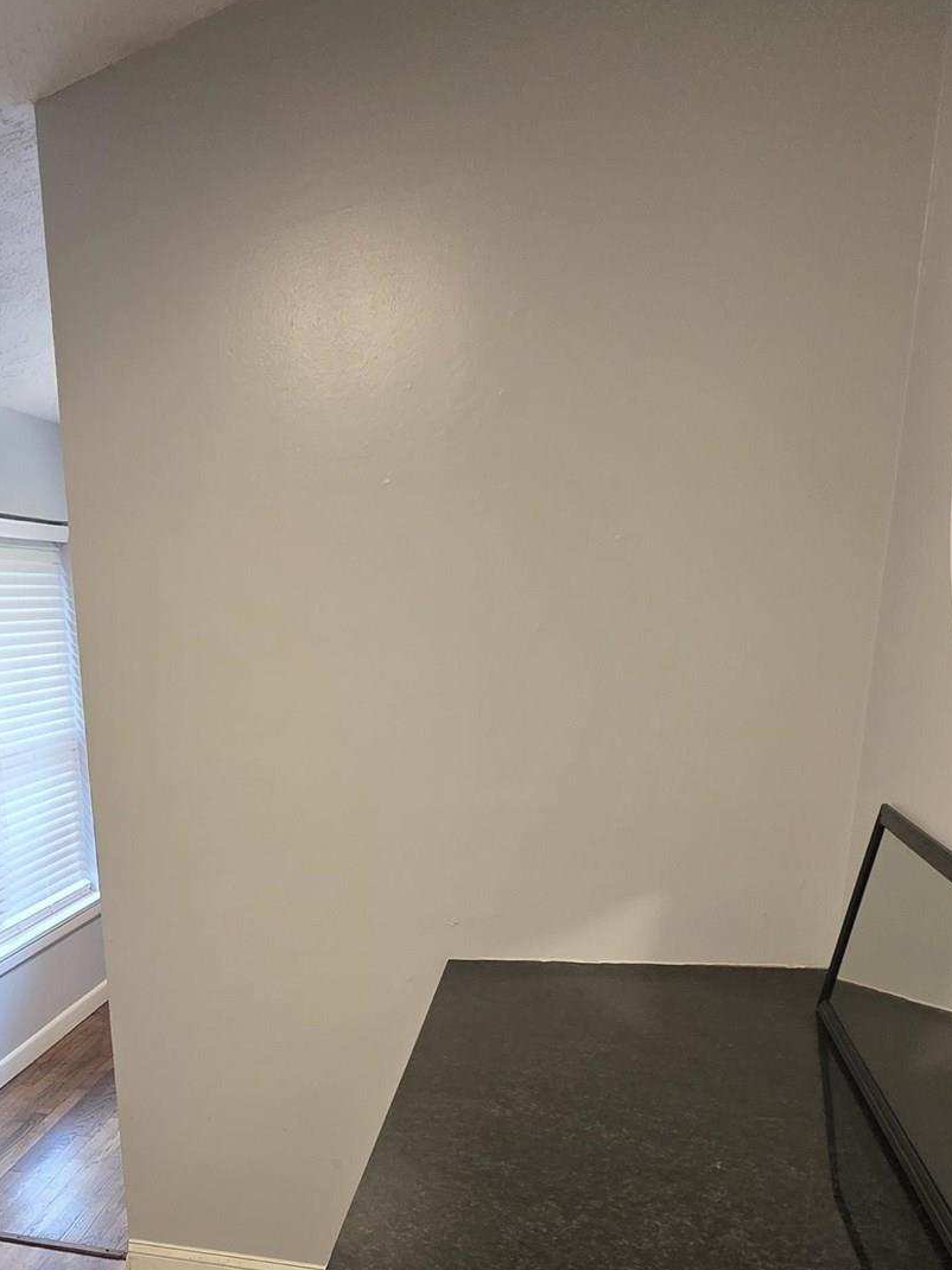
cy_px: 993
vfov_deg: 59.1
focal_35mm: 28
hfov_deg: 45.1
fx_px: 1027
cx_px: 93
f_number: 1.9
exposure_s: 1/60
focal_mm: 2.2
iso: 320
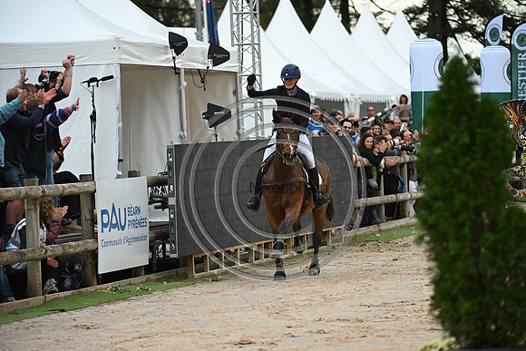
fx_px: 2923
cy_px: 176
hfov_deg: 10.3
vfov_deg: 6.9
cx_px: 263
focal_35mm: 200
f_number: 4.5
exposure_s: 1/1250
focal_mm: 200
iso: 1250
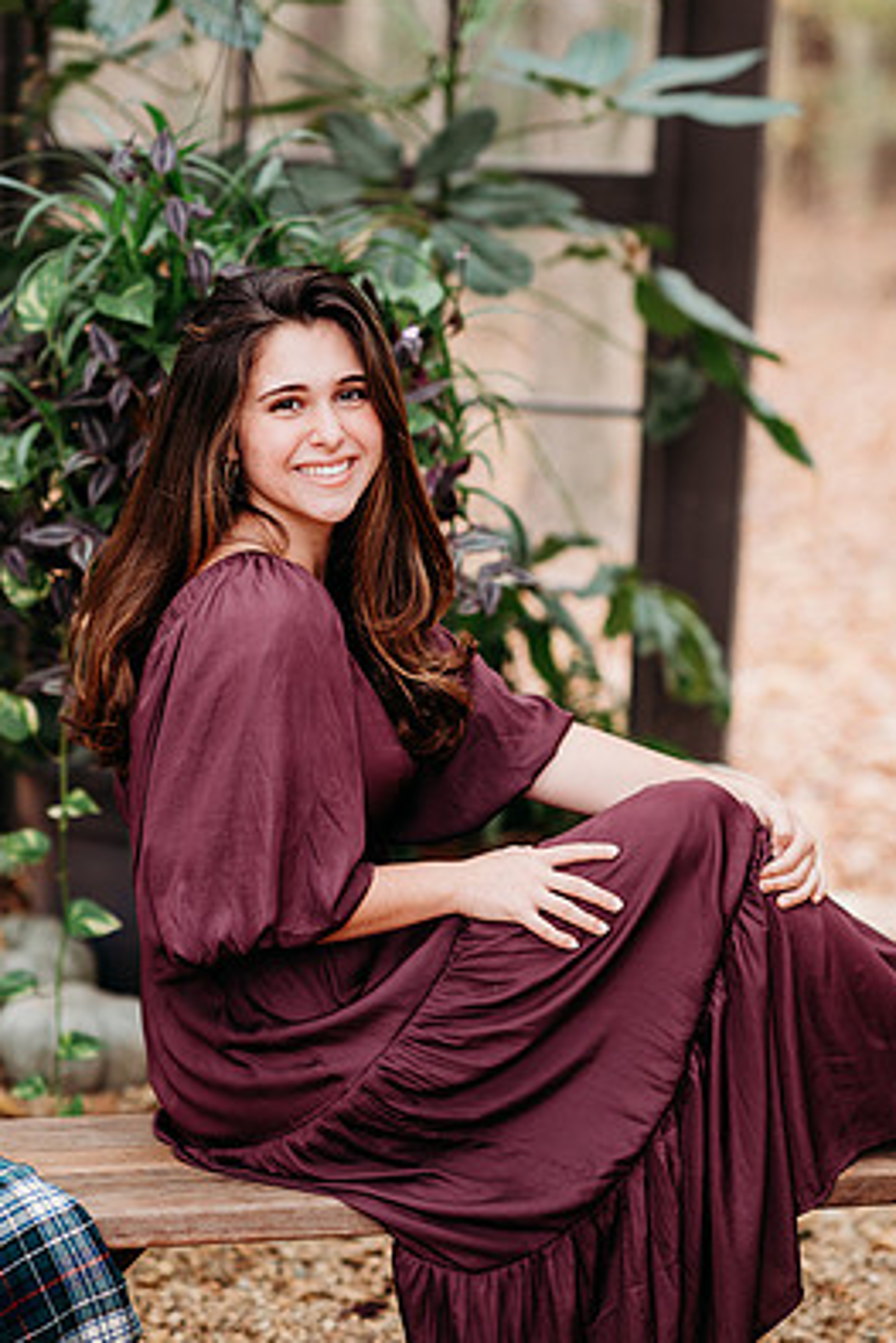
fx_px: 3618
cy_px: 617
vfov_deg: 21.0
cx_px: 419
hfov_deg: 14.1
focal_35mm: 97
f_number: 2.2
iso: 320
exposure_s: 1/200
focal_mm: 85
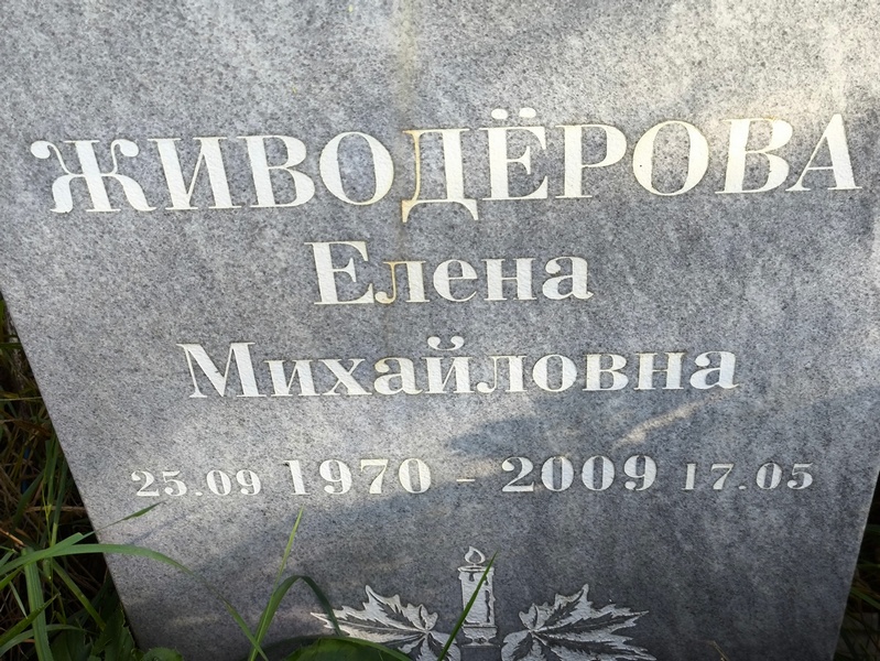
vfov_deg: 29.1
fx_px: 1272
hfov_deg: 38.2
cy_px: 330
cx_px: 440
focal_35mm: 50
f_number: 1.7
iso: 50
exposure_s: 1/230
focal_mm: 4.71
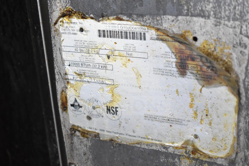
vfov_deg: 22.6
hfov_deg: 33.4
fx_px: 415
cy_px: 83
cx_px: 124
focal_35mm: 60
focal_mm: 40
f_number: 4.8
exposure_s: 1/60
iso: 2200
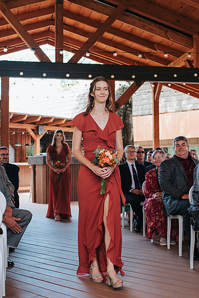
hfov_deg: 25.8
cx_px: 105
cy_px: 149
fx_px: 435
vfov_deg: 37.9
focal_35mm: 52
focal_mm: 35
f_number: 3.2
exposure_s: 1/125
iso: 200
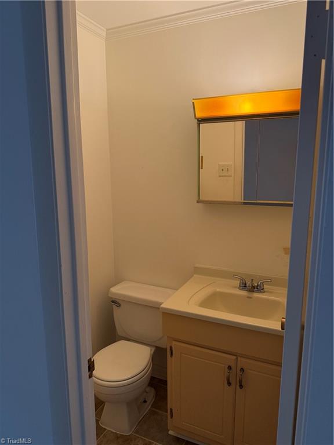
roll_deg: -0.2
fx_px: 309
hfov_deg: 56.8
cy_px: 222
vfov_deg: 71.6
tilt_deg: -9.8
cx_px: 167
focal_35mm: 24
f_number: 1.78
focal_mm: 6.76
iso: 200
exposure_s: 1/120
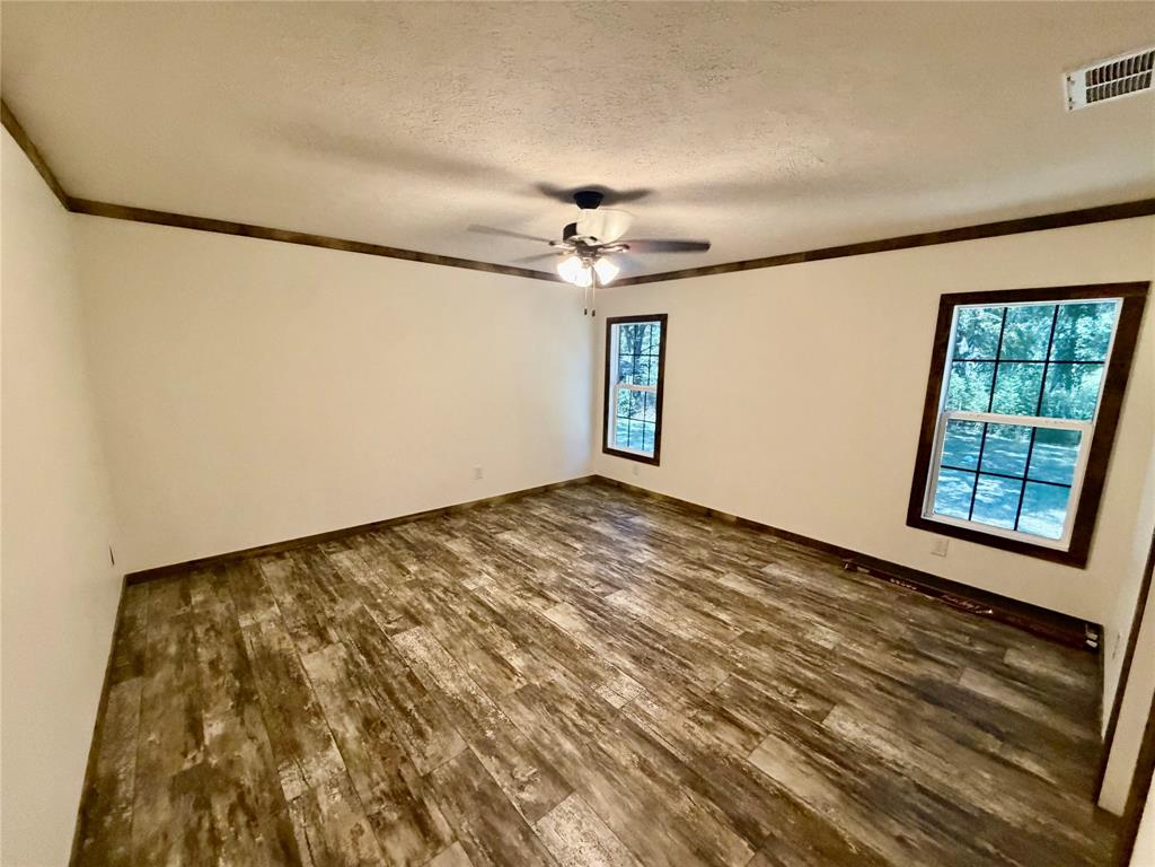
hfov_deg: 102.1
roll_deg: -0.2
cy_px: 434
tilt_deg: -8.8
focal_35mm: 14
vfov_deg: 85.7
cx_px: 578
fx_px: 467
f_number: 2.2
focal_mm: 2.22
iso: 500
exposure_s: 1/60
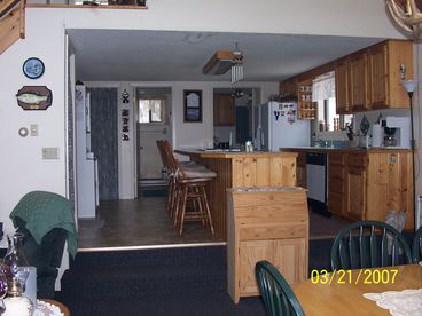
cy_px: 158
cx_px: 211
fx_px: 427
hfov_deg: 52.6
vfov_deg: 40.7
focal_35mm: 35
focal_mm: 6
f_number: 2.8
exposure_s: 1/60
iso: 80
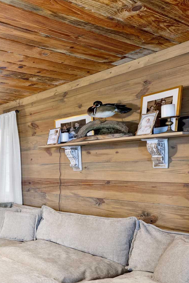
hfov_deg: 31.5
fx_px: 236
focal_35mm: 30
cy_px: 169
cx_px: -67
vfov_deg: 61.6
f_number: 11
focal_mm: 16.5
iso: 400
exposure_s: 1/1.25
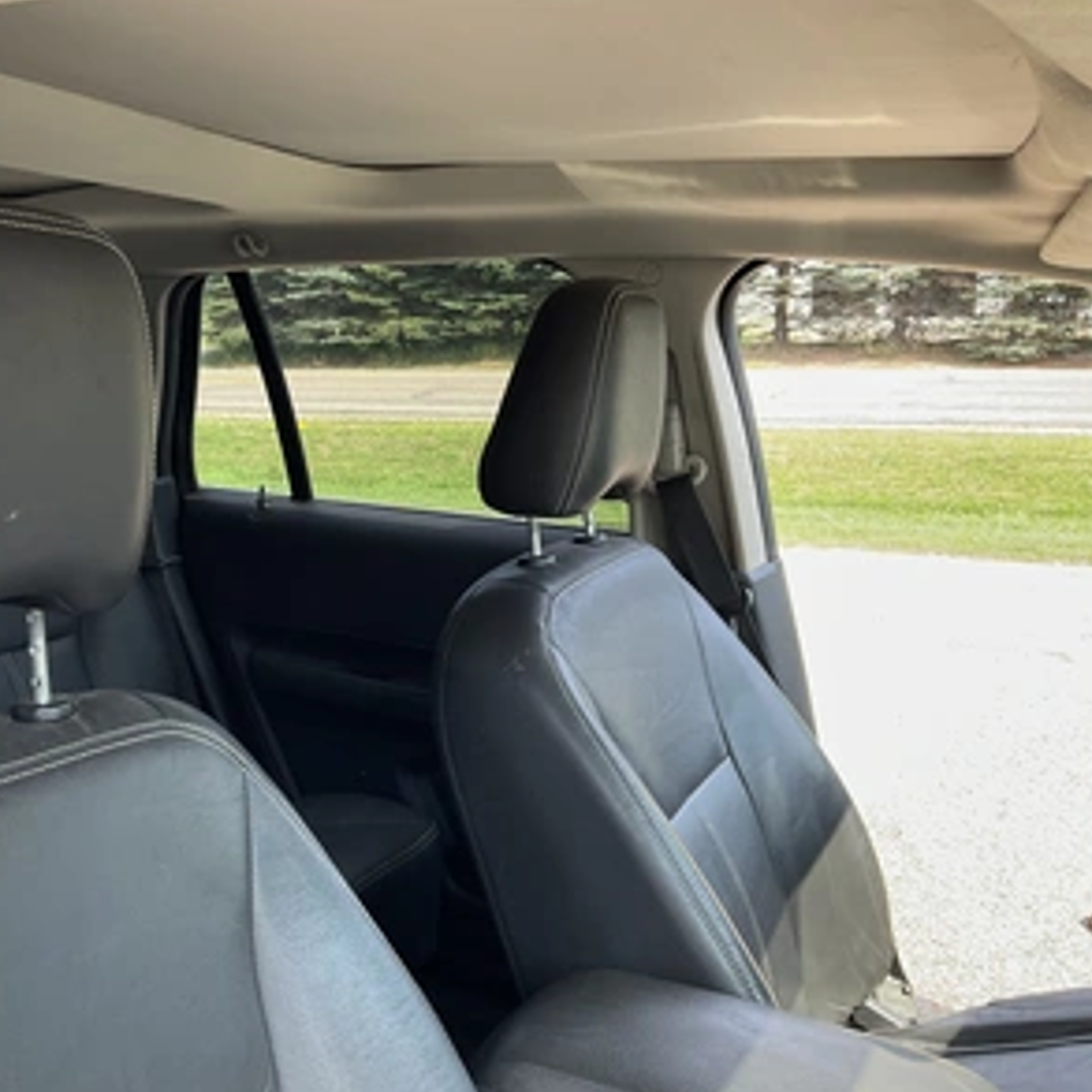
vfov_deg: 47.2
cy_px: 555
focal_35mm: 35
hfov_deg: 46.7
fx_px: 1249
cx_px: 395
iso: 20
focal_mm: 3
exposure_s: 1/150
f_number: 1.8
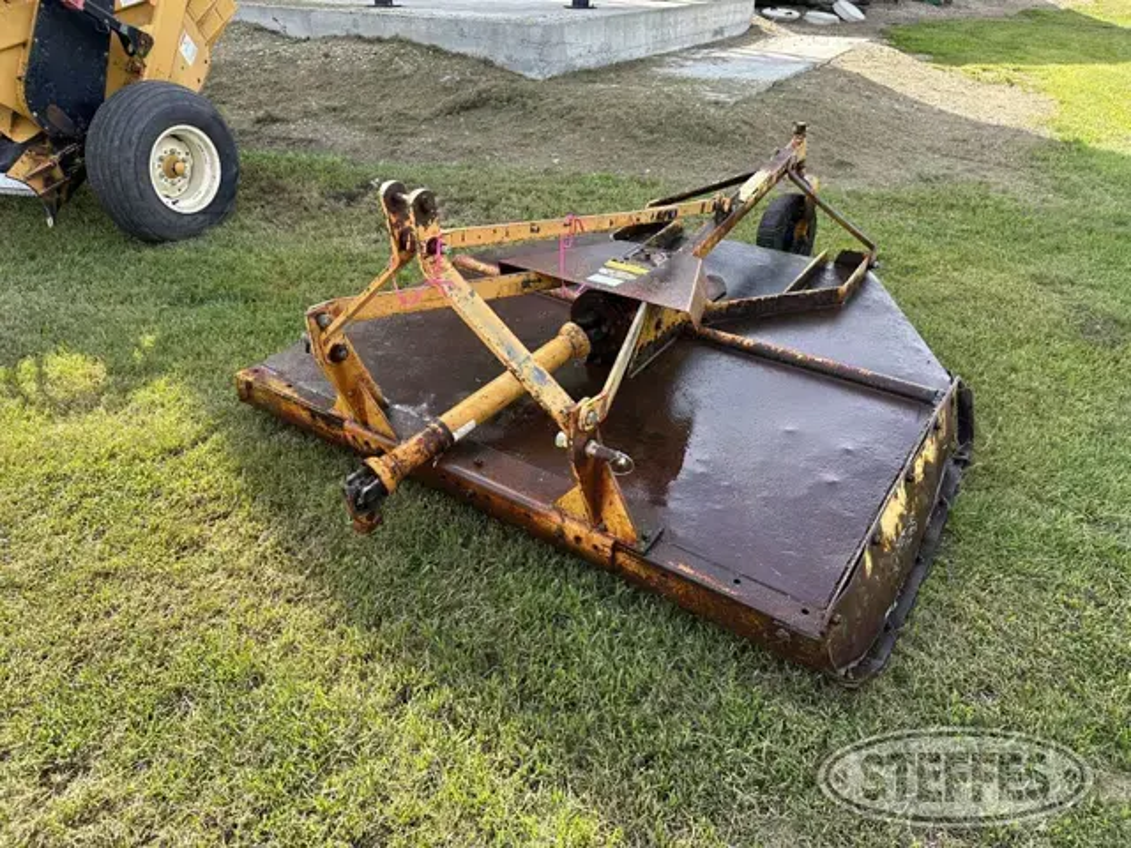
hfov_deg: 71.6
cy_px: 424
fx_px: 784
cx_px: 566
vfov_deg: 56.8
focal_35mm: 24
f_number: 1.78
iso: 80
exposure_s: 1/767
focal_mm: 6.86
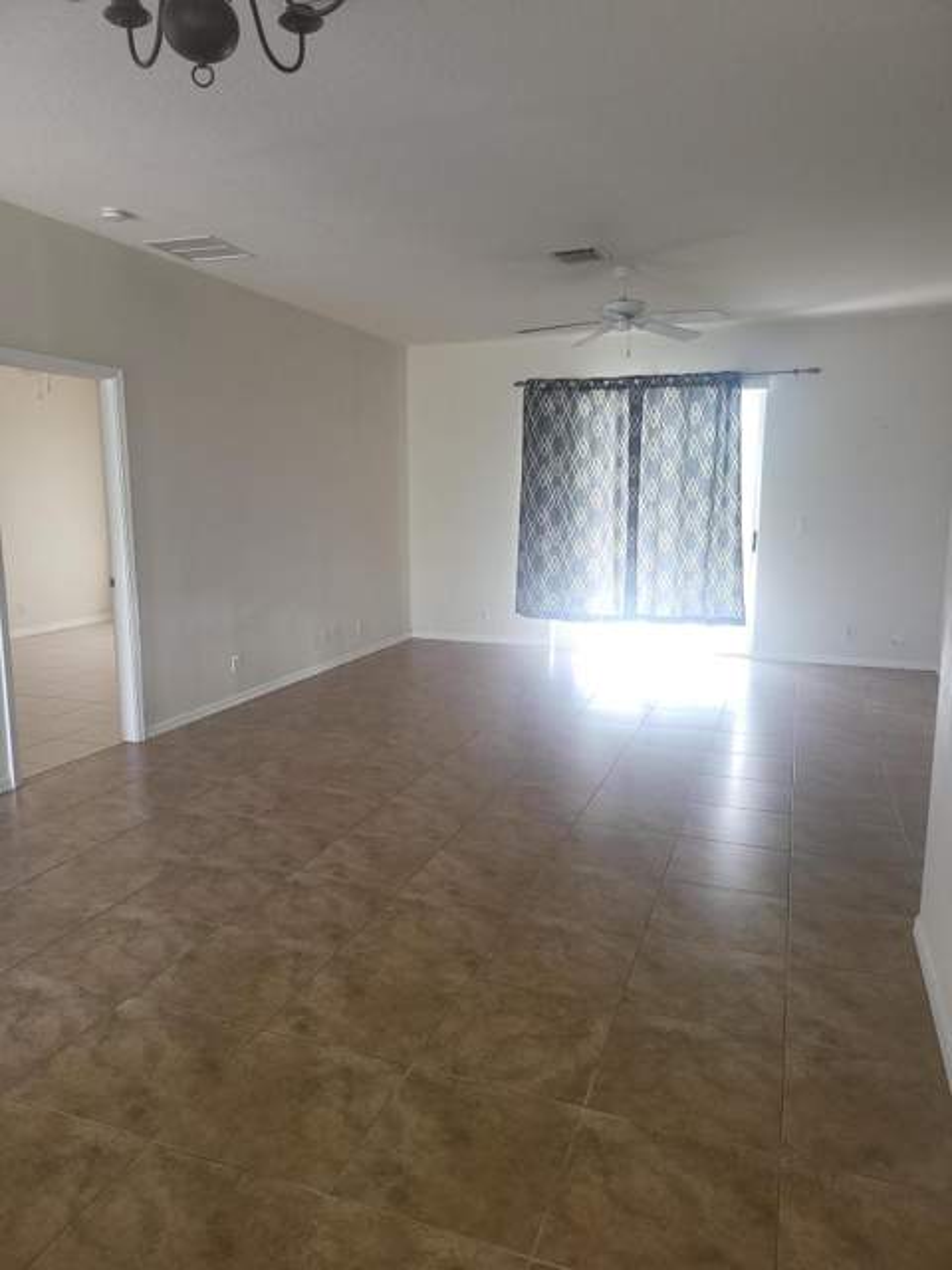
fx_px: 880
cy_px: 635
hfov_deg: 56.8
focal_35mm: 24
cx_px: 476
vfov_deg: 71.6
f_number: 1.8
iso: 100
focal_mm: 5
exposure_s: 1/60
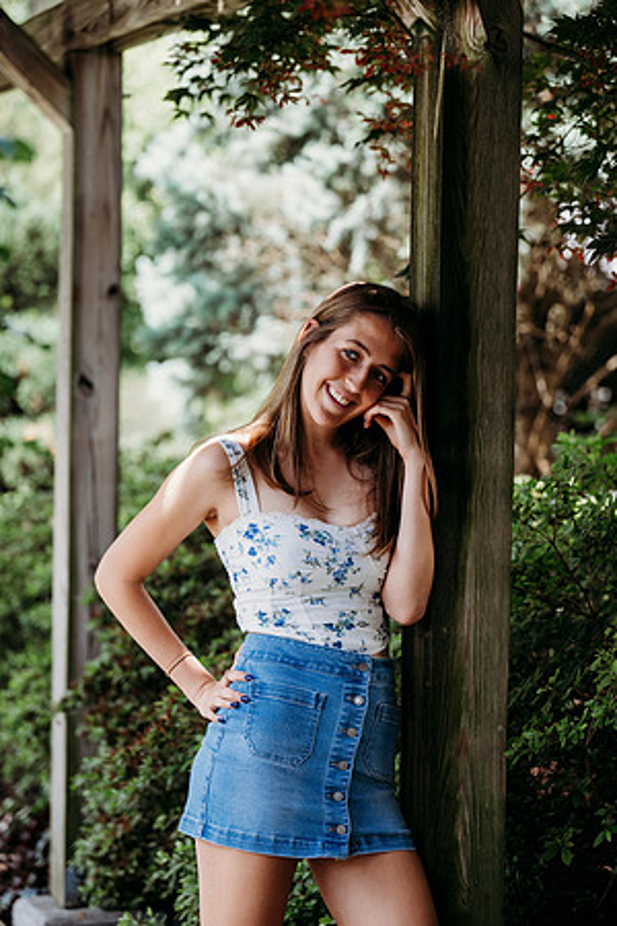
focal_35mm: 99
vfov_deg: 20.6
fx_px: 2545
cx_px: 308
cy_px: 463
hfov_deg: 13.8
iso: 200
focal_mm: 99
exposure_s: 1/400
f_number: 2.8
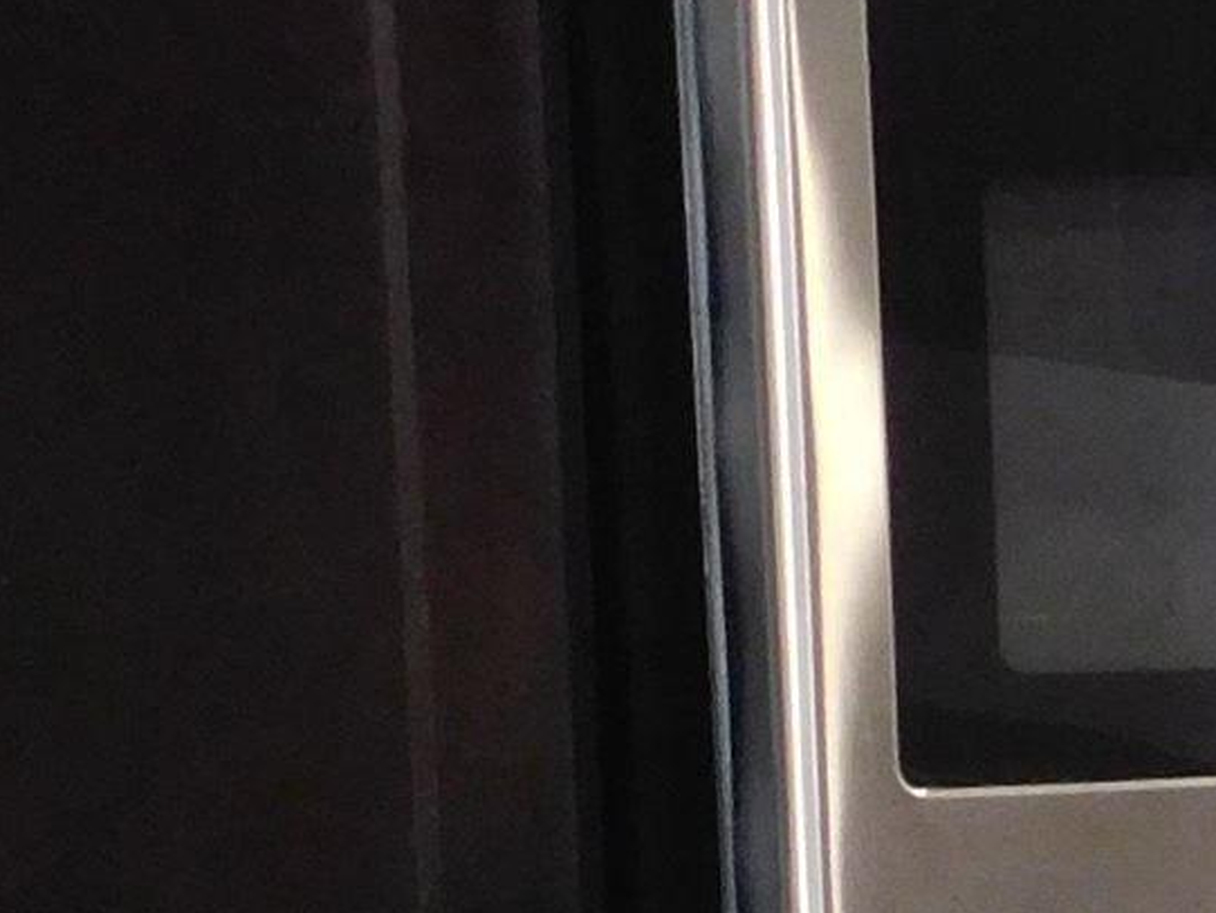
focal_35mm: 204
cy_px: 1712
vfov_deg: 7.1
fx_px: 7169
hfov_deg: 8.4
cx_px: 3390
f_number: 3.5
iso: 400
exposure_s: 1/15
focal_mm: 6.3
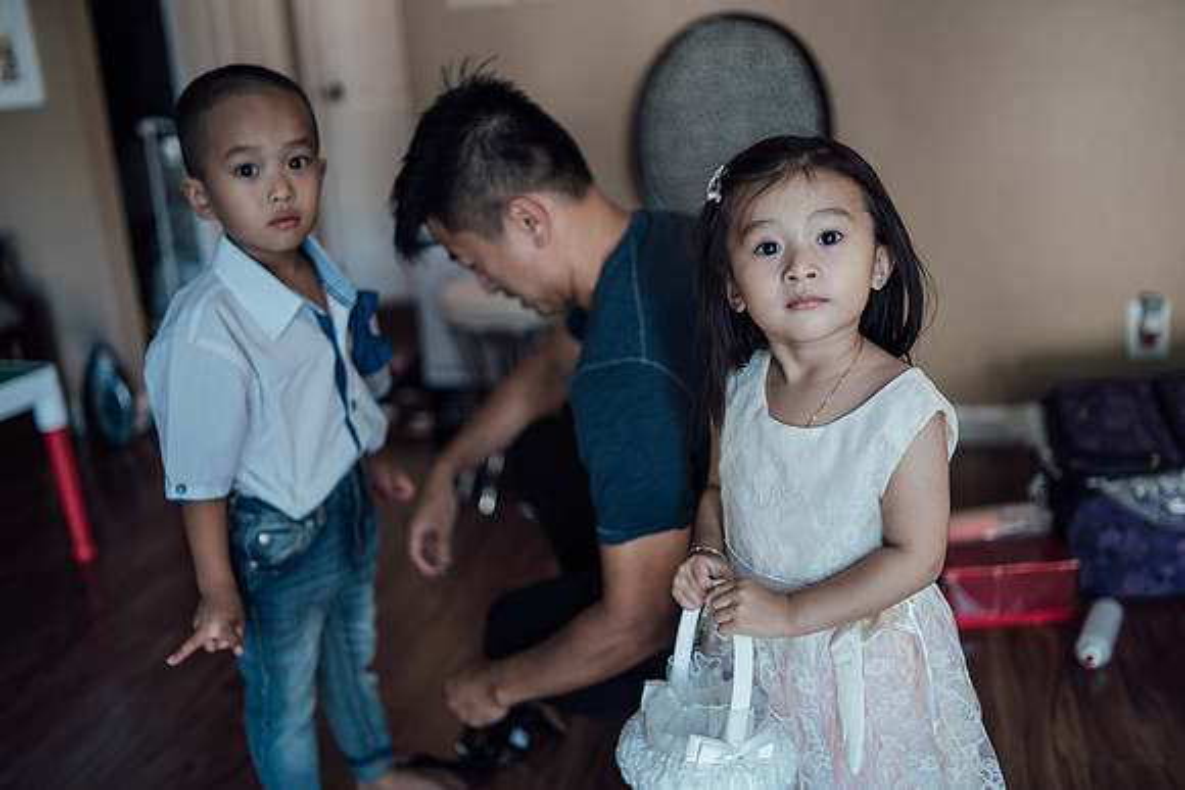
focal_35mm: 35
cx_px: 592
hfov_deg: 54.4
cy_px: 395
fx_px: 1152
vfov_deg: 37.9
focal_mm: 35
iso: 400
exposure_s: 1/160
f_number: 1.4
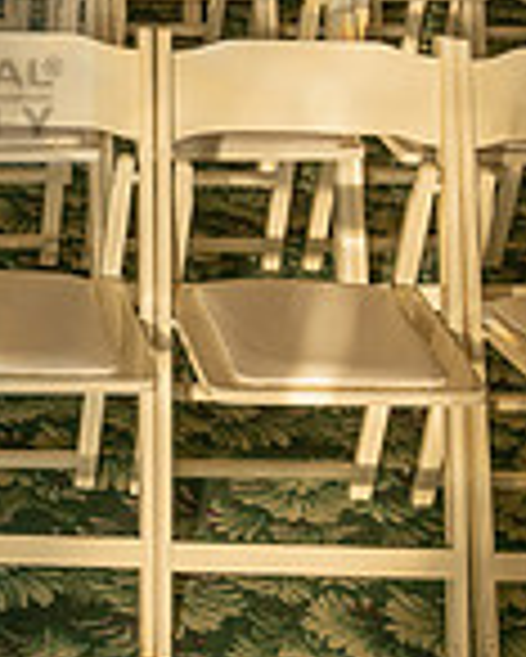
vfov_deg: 15.9
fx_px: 2313
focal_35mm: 119
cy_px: 61
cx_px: -288
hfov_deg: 12.3
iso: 320
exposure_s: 1/250
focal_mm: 32
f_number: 4.5
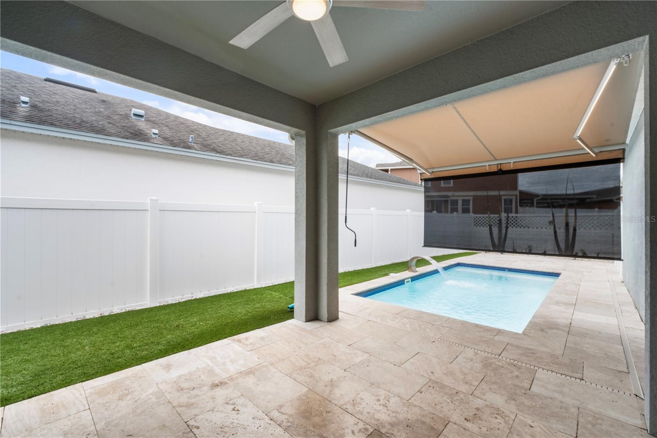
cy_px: 219
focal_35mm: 15
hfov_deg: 100.4
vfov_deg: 77.3
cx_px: 328
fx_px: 274
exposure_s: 1/5
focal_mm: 10
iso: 125
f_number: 20
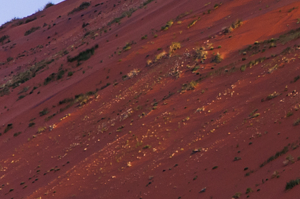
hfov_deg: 2.8
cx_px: 693
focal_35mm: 743
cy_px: 32
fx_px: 6188
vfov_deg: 1.8
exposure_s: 1/125
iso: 200
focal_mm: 105
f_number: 9
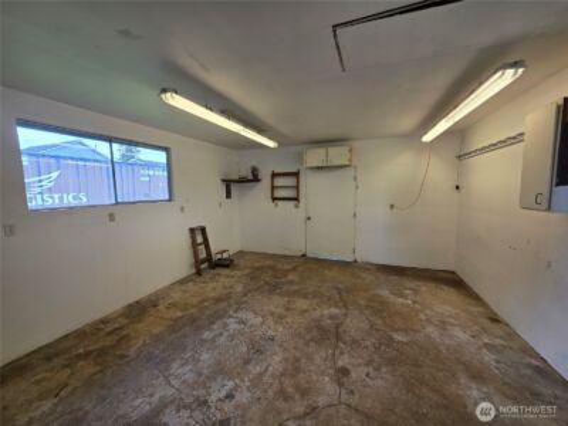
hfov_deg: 106.2
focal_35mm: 13
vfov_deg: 89.9
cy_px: 213
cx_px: 284
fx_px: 213
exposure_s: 1/120
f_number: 1.9
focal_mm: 2.2
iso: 32
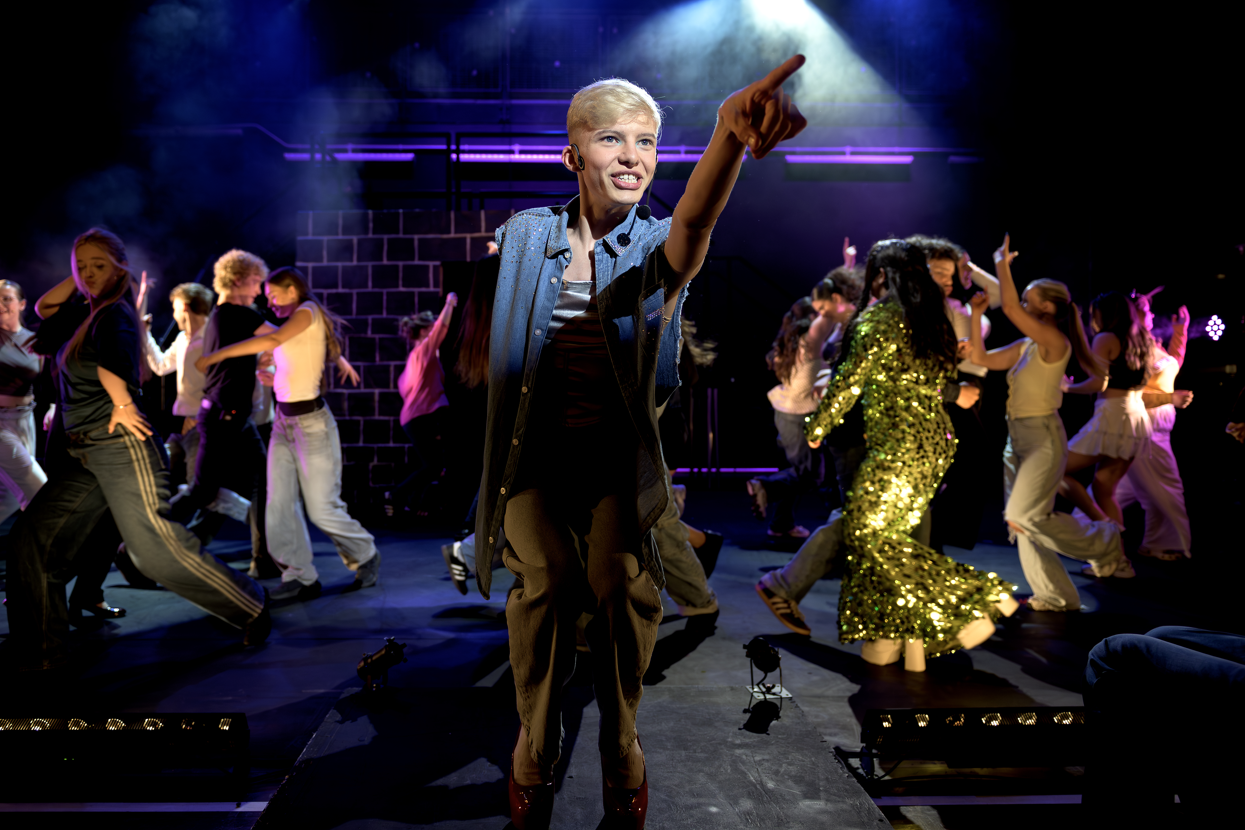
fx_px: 934
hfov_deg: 67.2
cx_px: 562
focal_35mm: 27
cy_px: 371
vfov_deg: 47.8
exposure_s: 1/250
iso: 1000
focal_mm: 24
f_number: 2.8
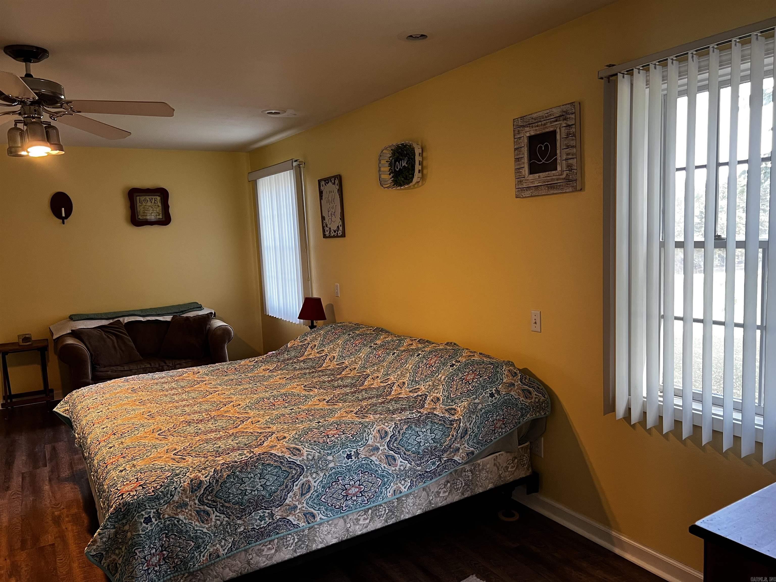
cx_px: 388
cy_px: 291
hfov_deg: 67.3
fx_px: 583
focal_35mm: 26
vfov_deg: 53.1
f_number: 1.5
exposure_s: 1/60
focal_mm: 5.7
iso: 125
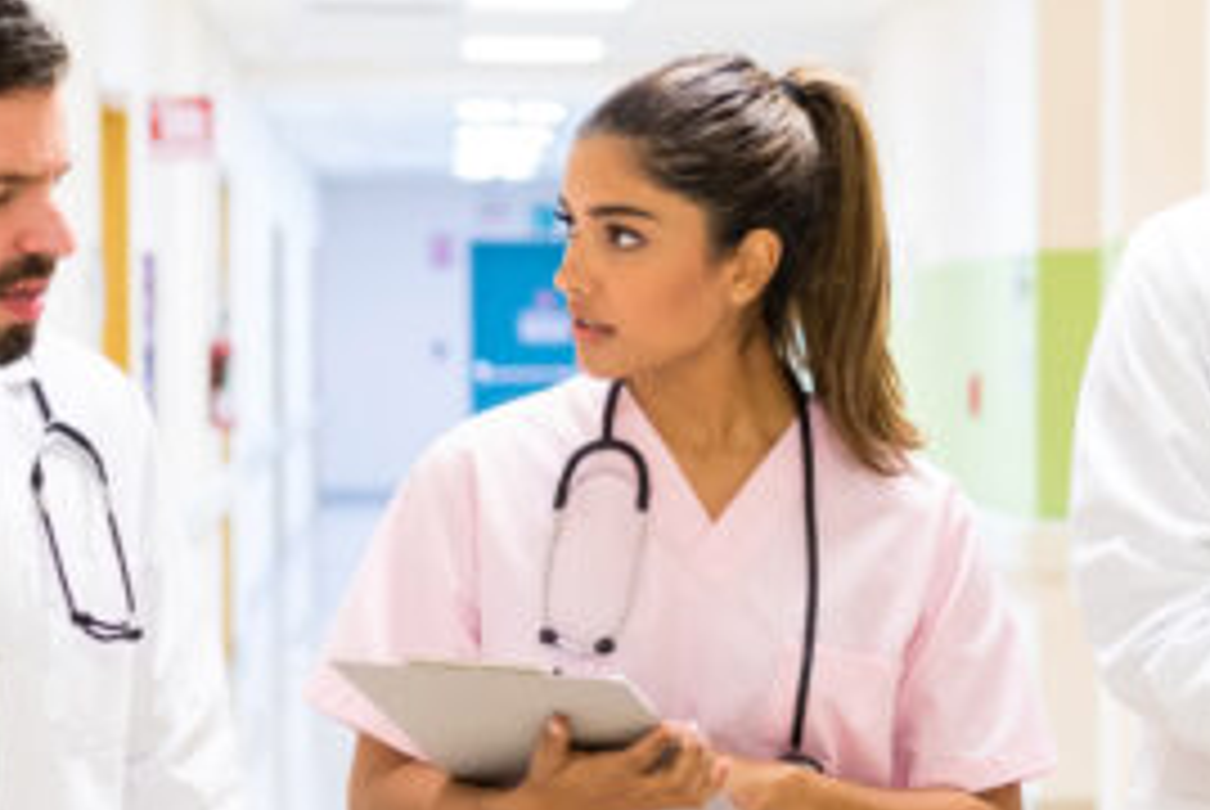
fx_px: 4475
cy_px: 524
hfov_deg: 15.3
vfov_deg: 10.3
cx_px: 1021
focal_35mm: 133
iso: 800
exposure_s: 1/125
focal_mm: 35
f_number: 1.8
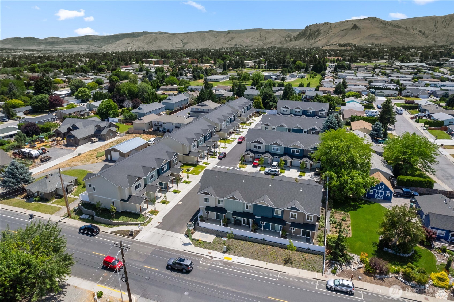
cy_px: 151
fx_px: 277
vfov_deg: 57.2
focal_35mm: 22
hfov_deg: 78.6
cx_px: 227
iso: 200
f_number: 2.8
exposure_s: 1/8000
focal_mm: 8.38
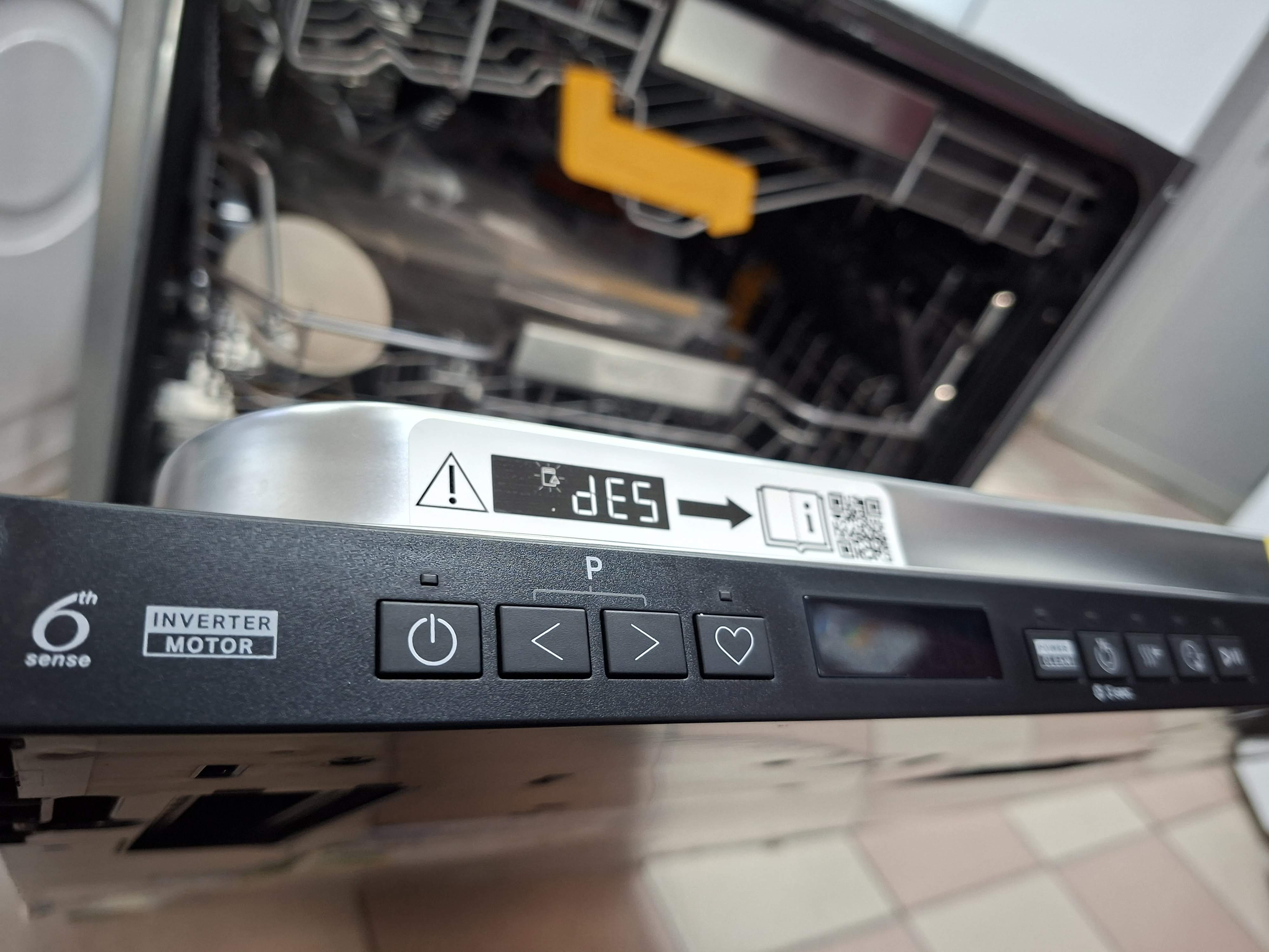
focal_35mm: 23
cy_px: 476
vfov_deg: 58.9
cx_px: 634
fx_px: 843
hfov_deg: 73.9
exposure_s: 1/50
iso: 320
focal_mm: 5.54
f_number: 1.8
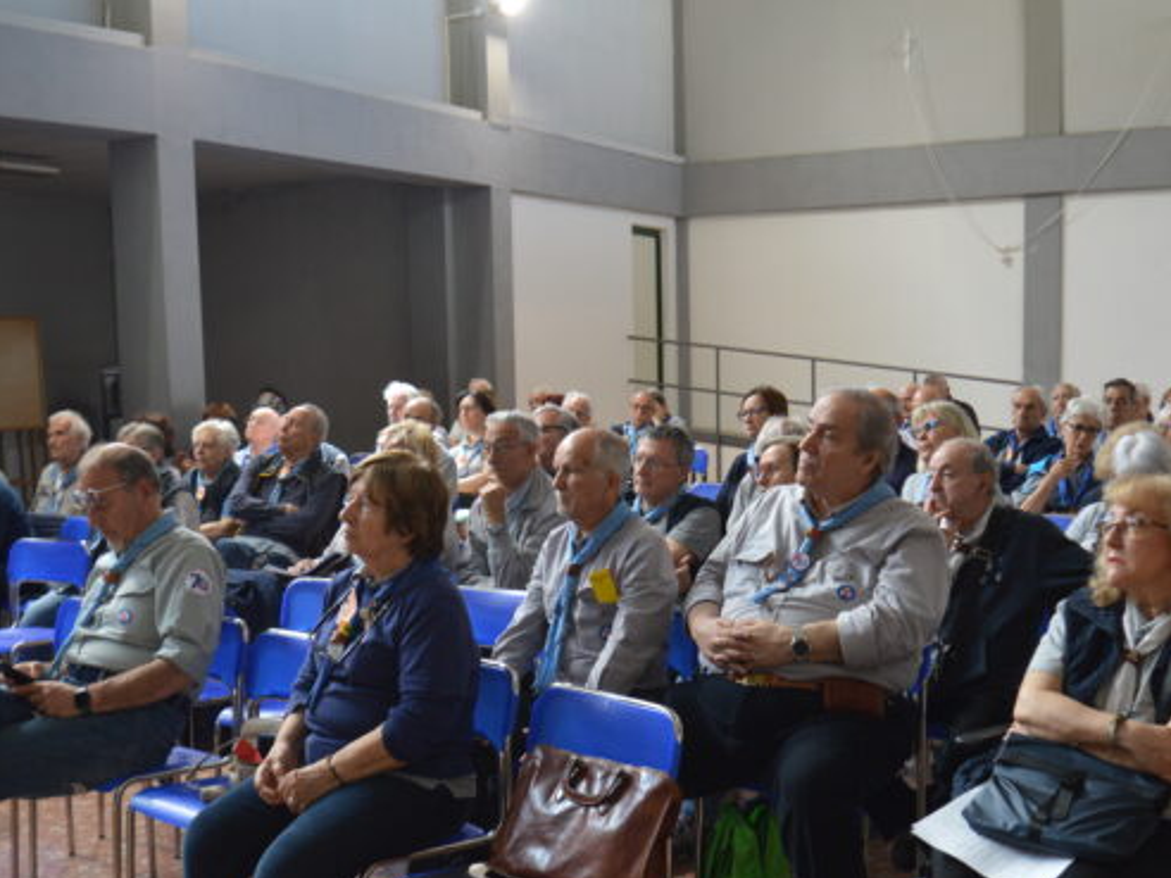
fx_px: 1522
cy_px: 587
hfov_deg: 42.1
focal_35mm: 45
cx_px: 564
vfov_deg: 31.9
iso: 400
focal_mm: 20
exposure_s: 1/15
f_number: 3.5
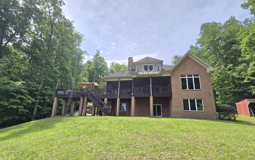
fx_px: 97
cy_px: 90
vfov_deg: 78.3
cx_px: 126
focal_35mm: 14
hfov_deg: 105.3
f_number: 2.2
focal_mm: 2.2
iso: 50
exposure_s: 1/807
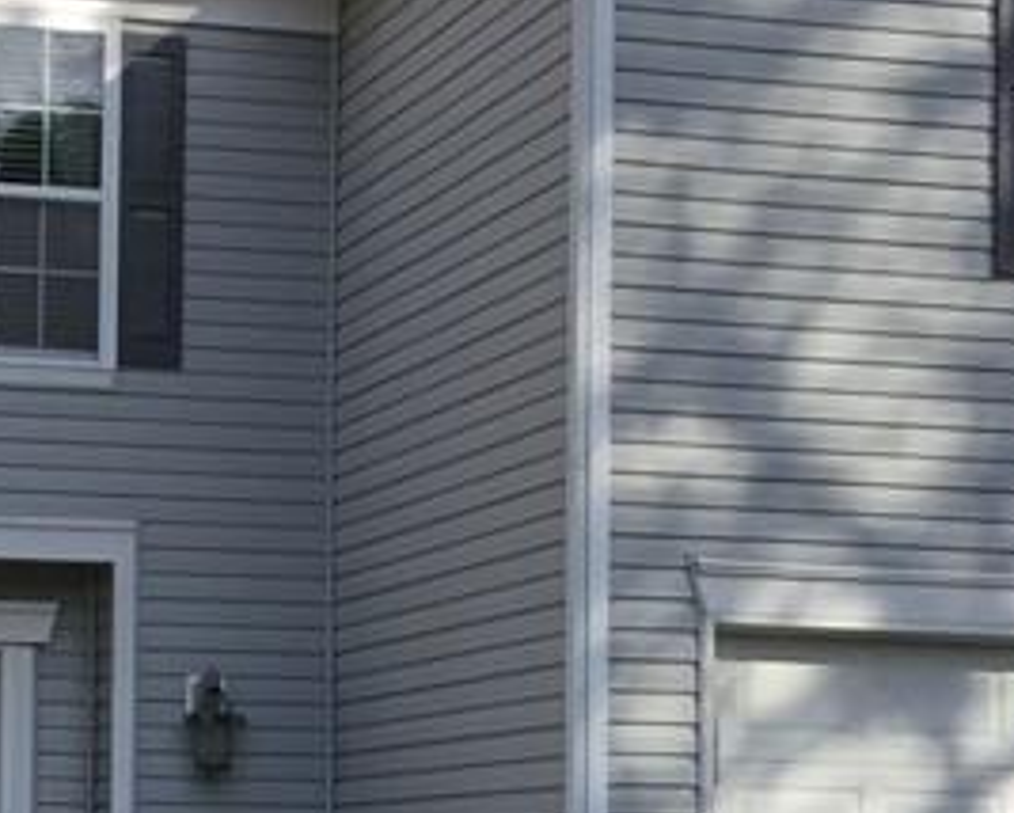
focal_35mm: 116
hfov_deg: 16.4
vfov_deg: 13.2
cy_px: 718
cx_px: 160
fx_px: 3484
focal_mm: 3.3
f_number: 2.4
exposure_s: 1/536
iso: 25
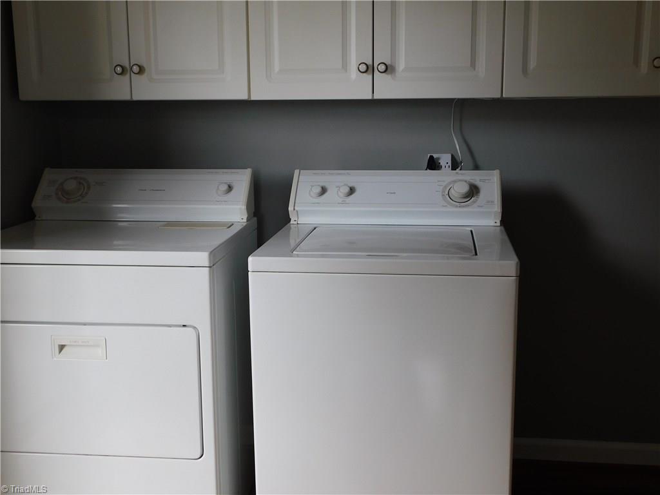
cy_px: 248
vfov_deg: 36.0
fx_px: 763
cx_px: 330
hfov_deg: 46.8
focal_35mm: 40
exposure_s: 1/30
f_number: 3.6
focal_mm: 7.1
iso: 160
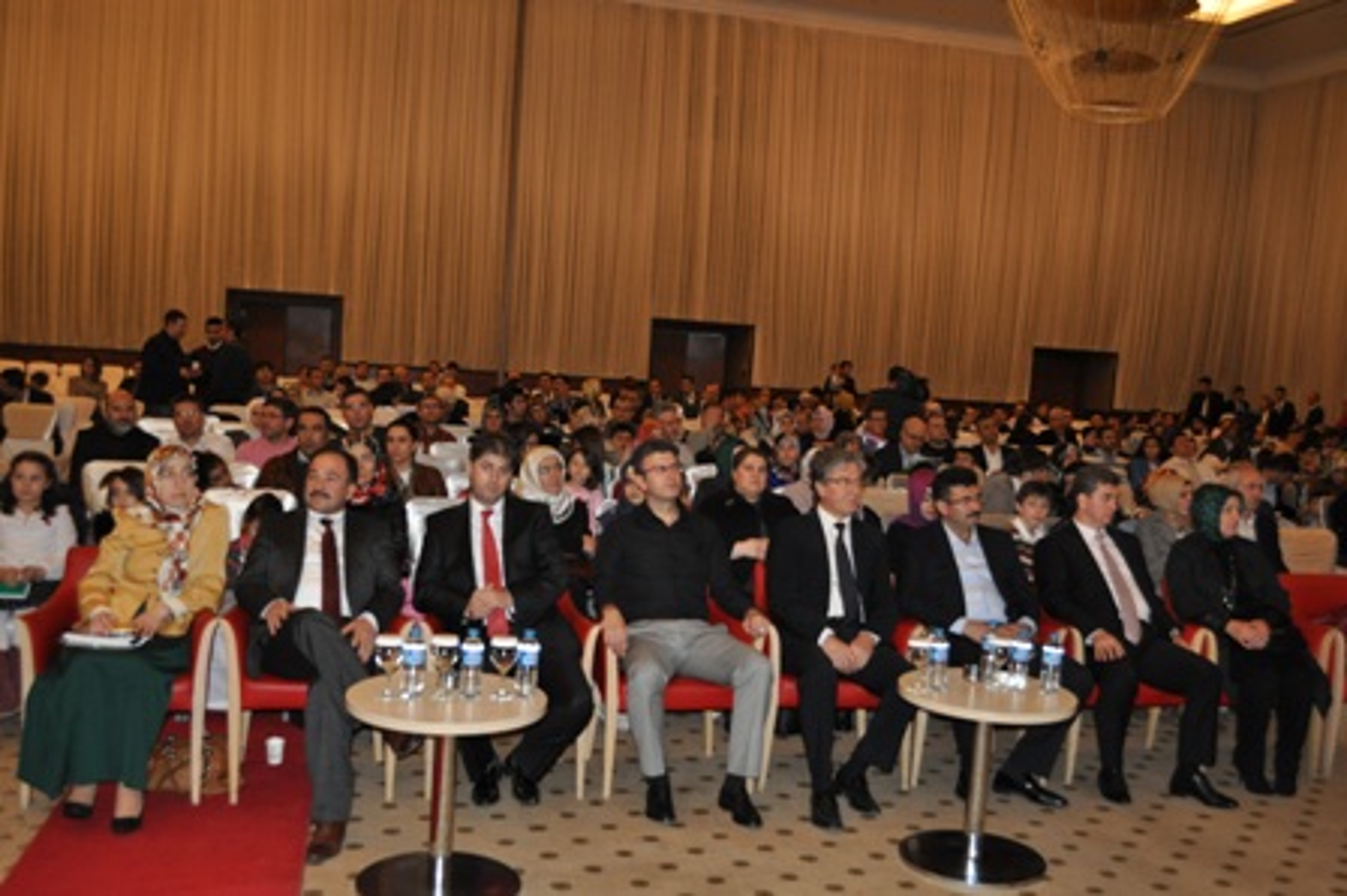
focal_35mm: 36
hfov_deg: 53.2
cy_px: 448
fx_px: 1346
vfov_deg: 36.8
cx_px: 674
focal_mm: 24
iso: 800
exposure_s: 1/60
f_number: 4
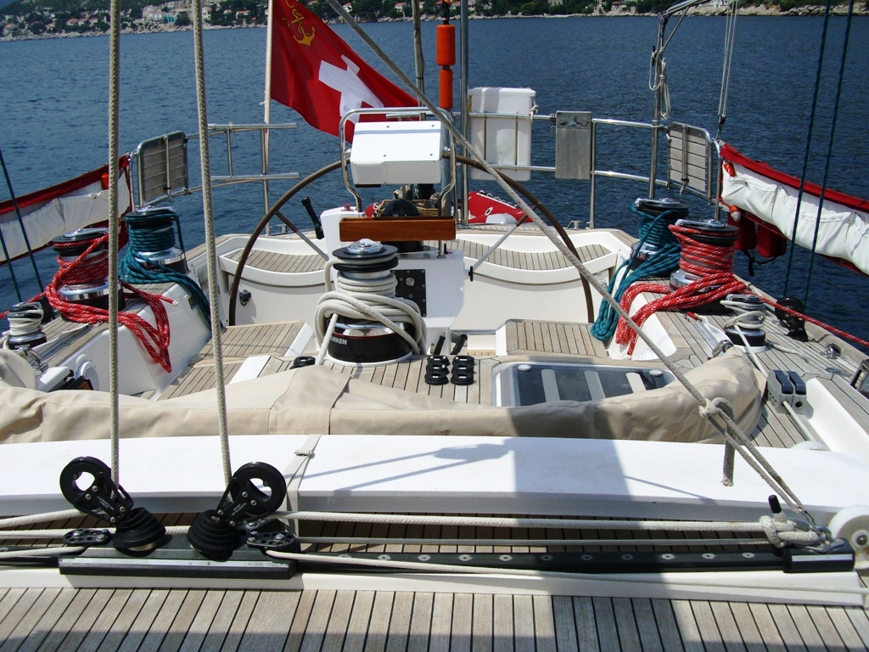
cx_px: 434
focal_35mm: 38
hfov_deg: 49.0
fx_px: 954
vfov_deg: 37.7
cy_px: 326
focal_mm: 7.9
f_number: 5.6
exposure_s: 1/800
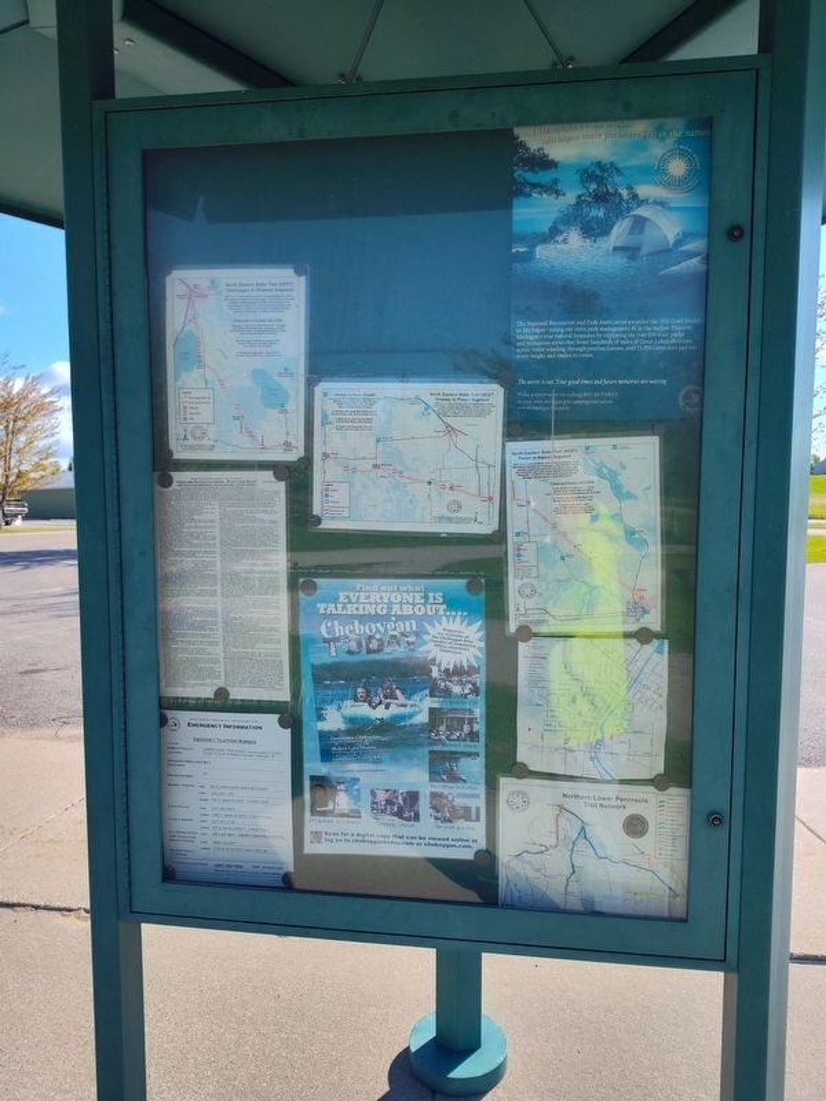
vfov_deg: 73.9
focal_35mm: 23
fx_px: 732
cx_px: 413
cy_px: 550
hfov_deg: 58.9
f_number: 1.8
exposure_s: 1/1027
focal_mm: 5.56
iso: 100
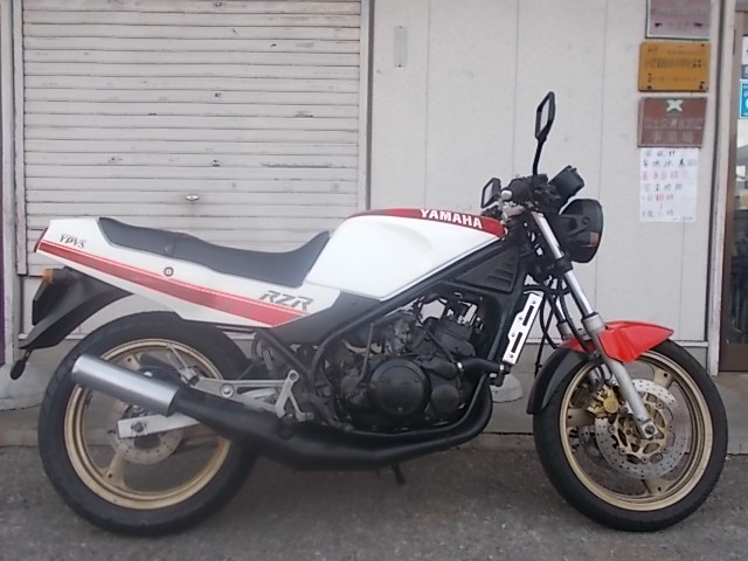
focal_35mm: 30
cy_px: 280
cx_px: 374
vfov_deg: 46.8
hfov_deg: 60.0
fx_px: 648
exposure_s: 1/160
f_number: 3.4
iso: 80
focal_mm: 5.3
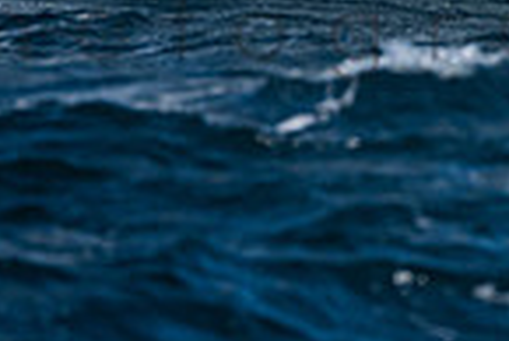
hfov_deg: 1.7
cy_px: -233
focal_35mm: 1209
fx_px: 17111
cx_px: 696
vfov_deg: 1.1
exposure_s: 1/6400
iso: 400
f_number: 6.3
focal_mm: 290
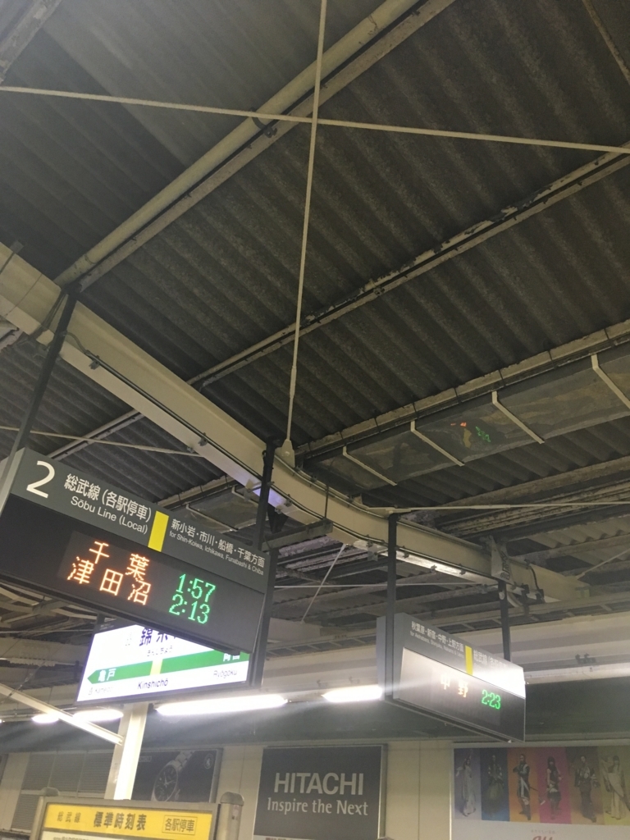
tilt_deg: +32.0
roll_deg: -5.6
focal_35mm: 29
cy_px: 420
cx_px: 315
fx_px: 704
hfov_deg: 48.2
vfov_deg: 61.7
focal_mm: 4.15
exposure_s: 1/24
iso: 200
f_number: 2.2
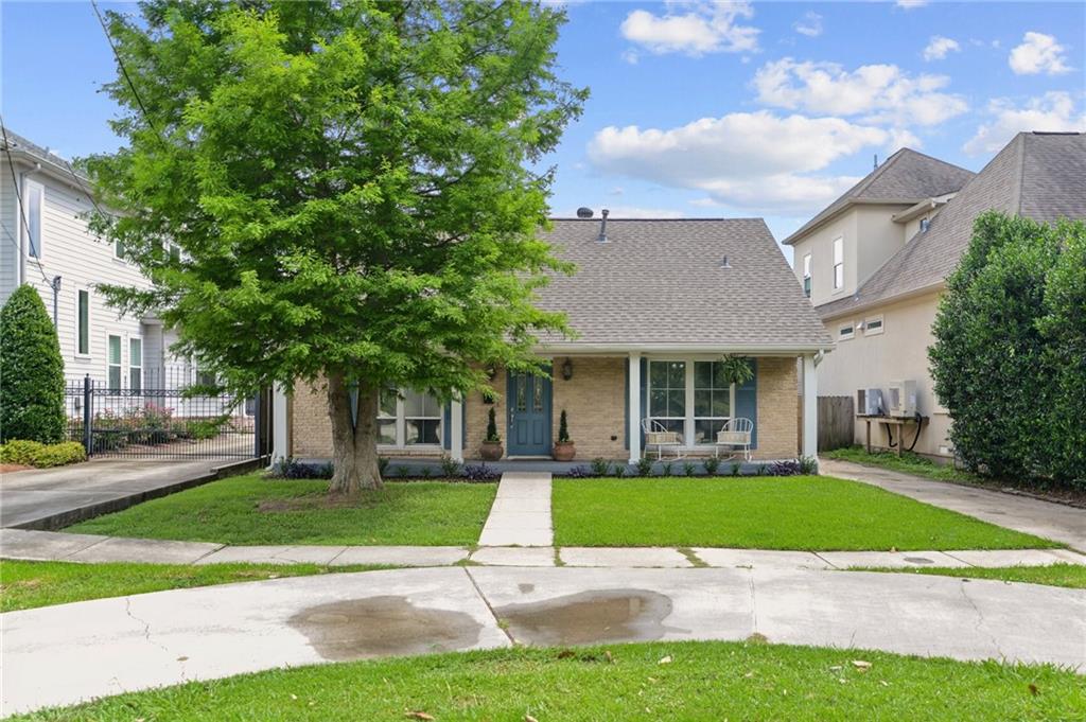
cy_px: 361
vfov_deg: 46.3
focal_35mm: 28
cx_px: 543
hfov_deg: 65.5
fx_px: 844
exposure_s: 1/1250
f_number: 4
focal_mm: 28
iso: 400
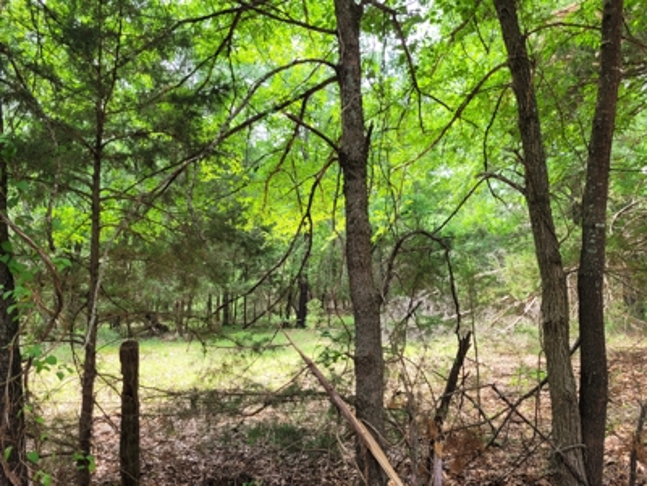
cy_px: 243
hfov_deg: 67.3
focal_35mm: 26
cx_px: 324
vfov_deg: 53.1
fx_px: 486
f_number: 1.8
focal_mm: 5.4
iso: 40
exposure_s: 1/230
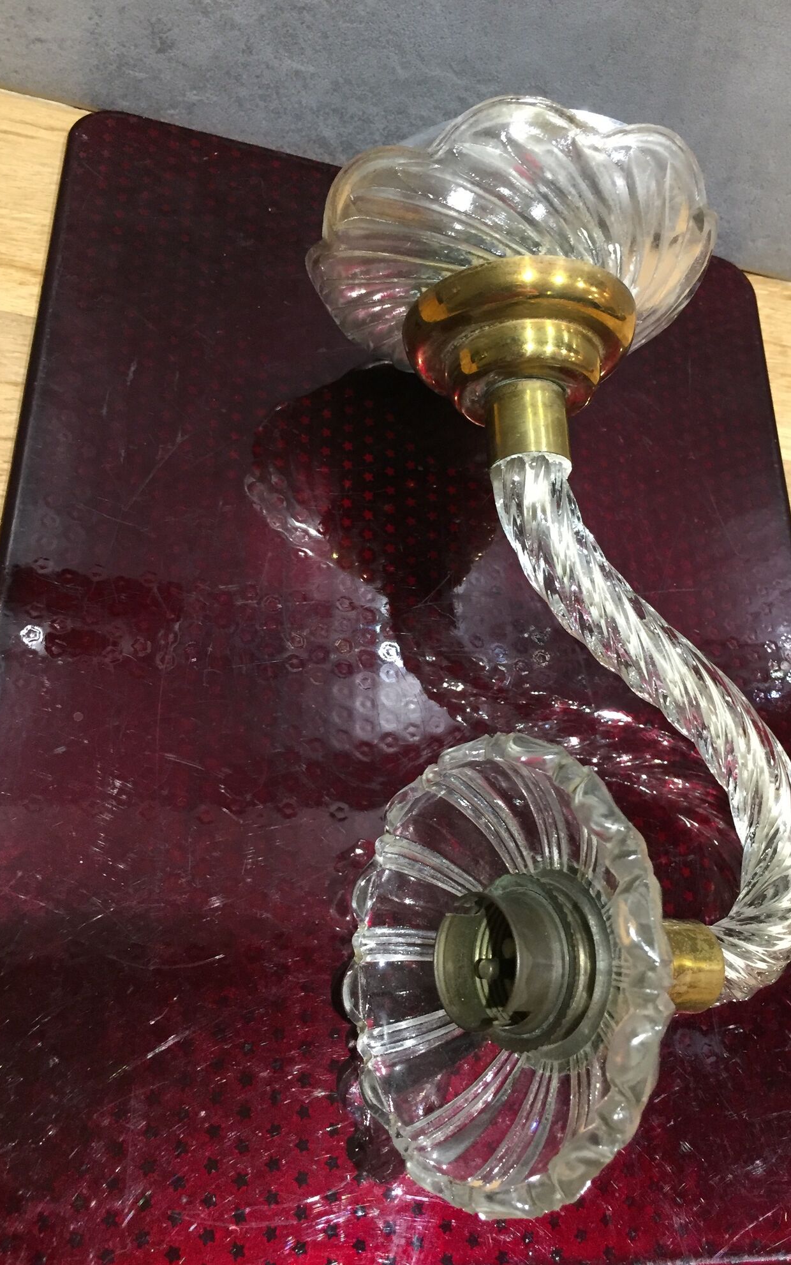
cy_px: 628
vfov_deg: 61.2
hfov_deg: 40.5
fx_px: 1069
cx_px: 463
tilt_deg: -58.0
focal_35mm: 31
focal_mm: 4.15
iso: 250
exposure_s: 1/33
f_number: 2.2
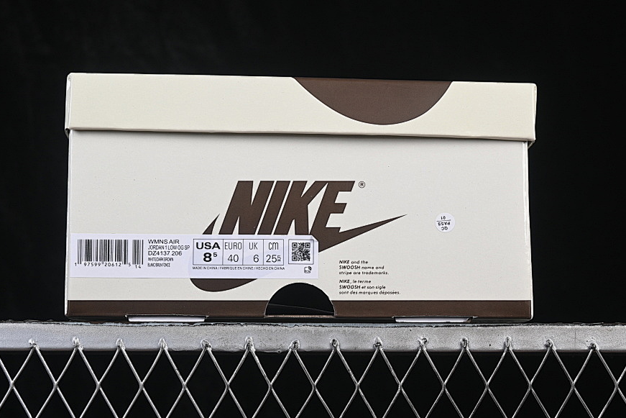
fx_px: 1617
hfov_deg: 21.9
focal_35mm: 93
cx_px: 291
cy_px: 161
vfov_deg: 14.7
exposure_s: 1/80
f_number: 8
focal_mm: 50
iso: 160
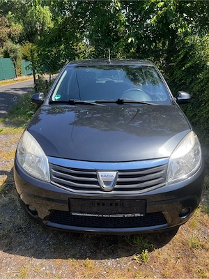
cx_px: 104
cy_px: 140
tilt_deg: -20.7
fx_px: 209
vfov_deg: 67.3
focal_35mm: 26
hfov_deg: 53.1
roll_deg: +1.7
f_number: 1.5
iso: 50
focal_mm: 5.7
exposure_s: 1/1266
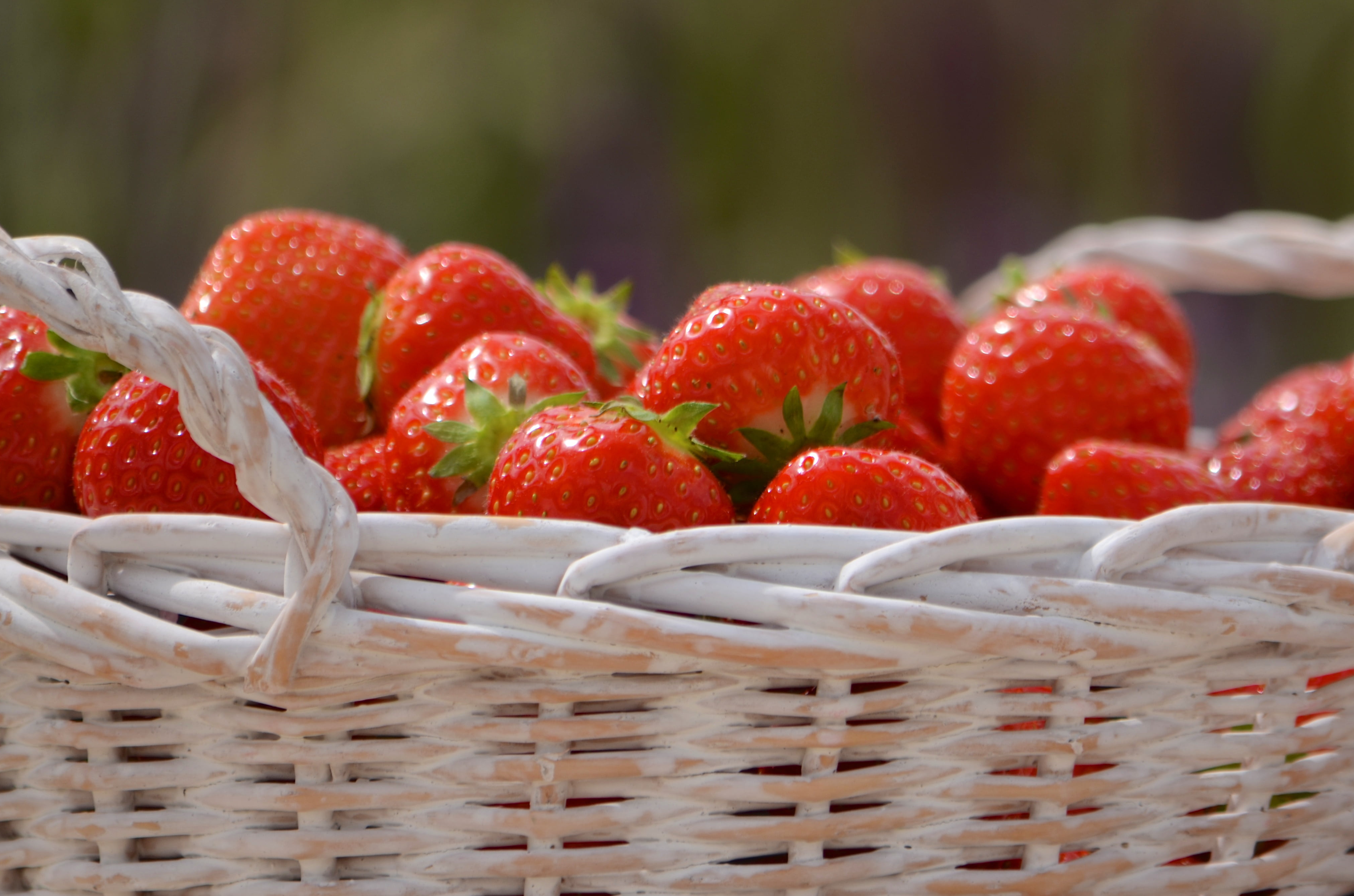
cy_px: 394
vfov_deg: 2.5
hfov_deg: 3.8
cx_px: 748
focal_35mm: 546
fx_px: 20492
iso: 100
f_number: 5.6
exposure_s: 1/640
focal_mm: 300
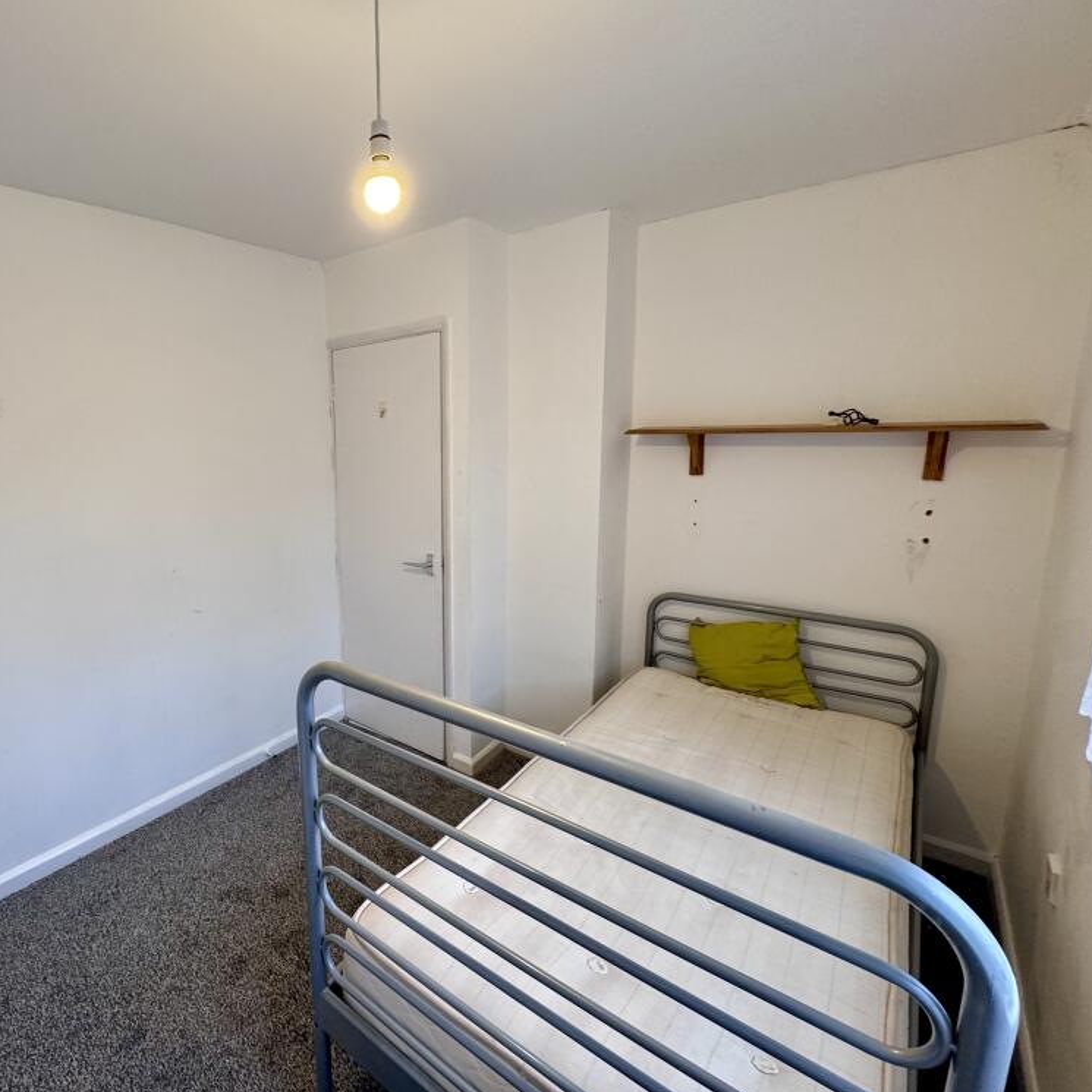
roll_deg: +2.2
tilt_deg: -9.6
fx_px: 607
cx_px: 372
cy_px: 535
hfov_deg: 81.4
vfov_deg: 84.0
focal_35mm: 17
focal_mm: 2.22
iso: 200
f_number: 2.2
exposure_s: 1/50
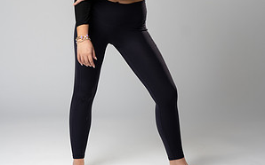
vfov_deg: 9.9
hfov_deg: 16.0
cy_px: 7
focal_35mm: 131
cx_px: 132
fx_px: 946
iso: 200
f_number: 2.8
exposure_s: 1/125
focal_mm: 85
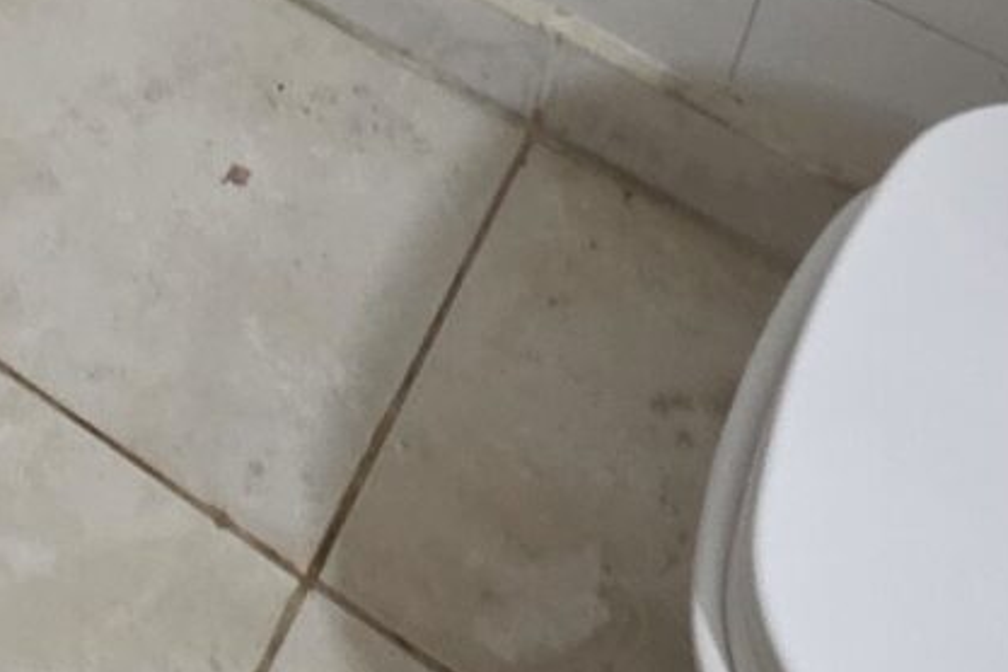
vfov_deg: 12.0
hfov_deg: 19.9
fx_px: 2324
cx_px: -641
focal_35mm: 83
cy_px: -1100
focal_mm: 2.2
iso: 200
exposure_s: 1/50
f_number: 1.9
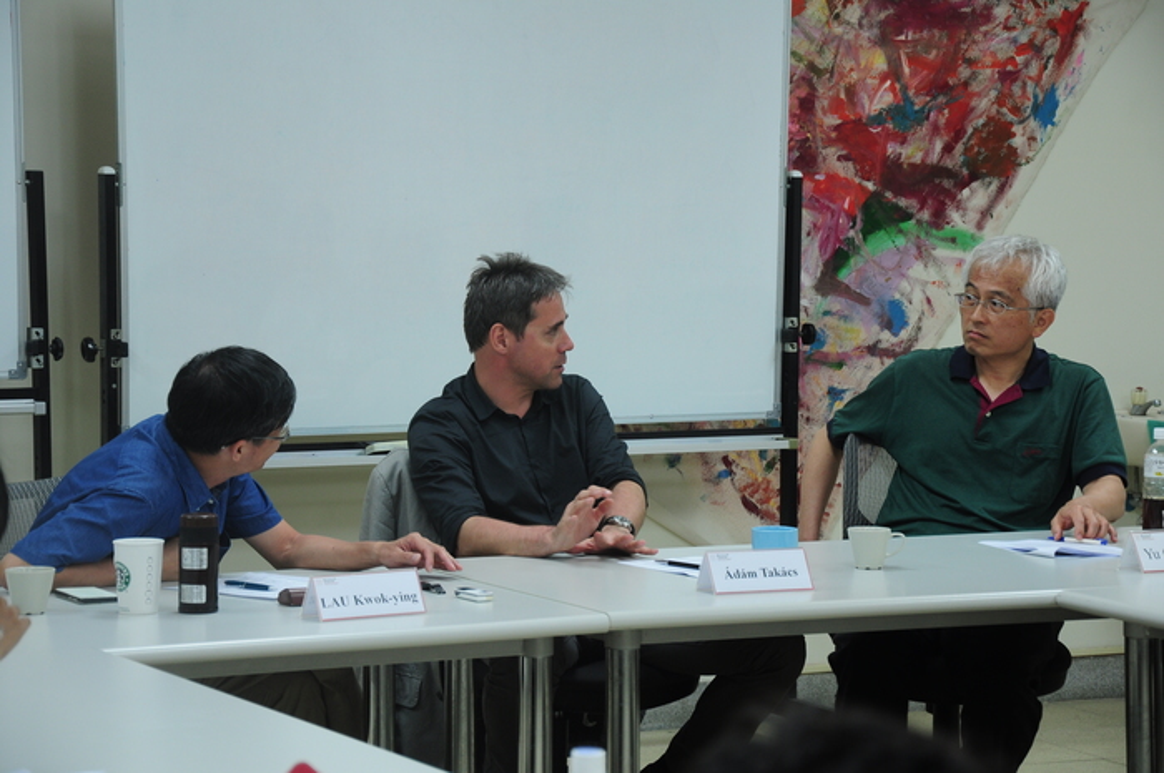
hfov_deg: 18.2
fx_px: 3633
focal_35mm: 112
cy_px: 386
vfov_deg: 12.1
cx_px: 582
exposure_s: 1/40
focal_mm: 75
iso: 400
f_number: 5.6
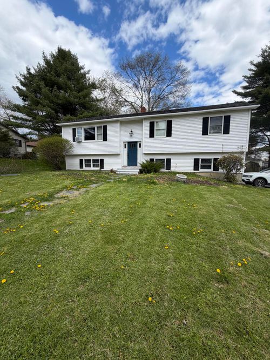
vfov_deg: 102.1
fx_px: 146
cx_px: 135
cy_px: 180
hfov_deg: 85.7
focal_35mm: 14
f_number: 2.2
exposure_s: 1/770
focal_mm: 2.22
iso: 25
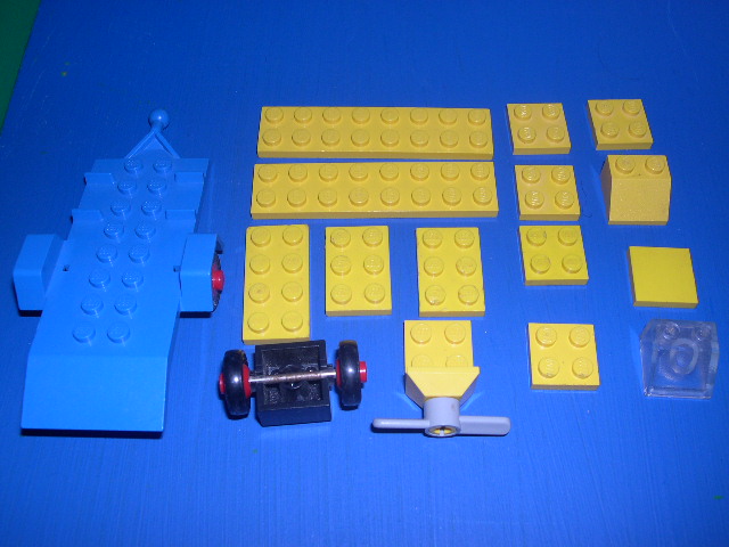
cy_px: 274
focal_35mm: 38
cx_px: 364
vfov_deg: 37.7
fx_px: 800
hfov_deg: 49.0
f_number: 7.6
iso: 100
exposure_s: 1/60
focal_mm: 8
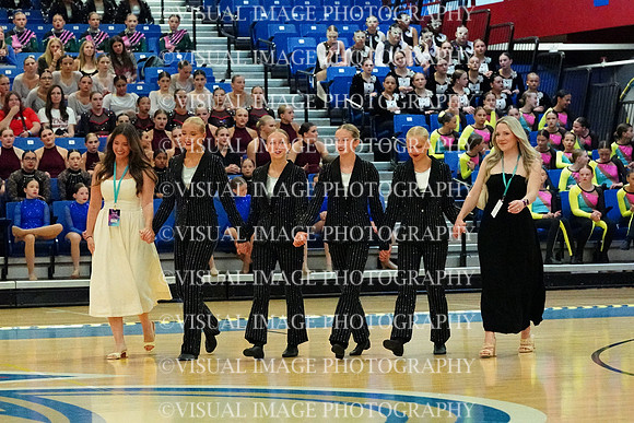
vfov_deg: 9.5
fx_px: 2536
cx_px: 317
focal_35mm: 144
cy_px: 212
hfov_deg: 14.2
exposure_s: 1/1000
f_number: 4
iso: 25600
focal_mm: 96
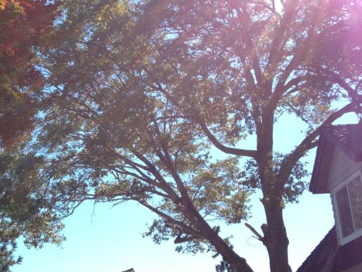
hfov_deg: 27.4
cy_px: 195
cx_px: 57
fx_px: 722
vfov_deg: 21.2
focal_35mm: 69
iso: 100
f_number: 2.4
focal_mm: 4.28
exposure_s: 1/1082
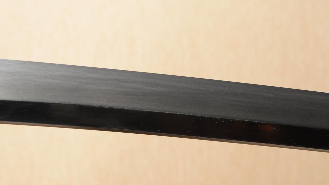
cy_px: 80
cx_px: 168
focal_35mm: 128
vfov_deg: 9.5
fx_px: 1113
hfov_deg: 16.8
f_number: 11
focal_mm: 75
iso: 400
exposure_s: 1/2
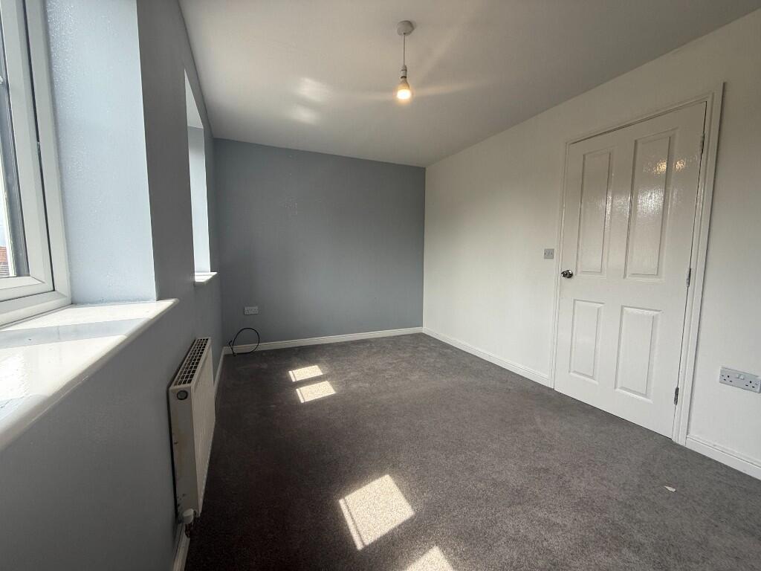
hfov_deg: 102.1
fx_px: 308
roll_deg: -0.5
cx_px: 380
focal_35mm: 14
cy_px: 286
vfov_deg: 85.7
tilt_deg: -5.6
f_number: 2.2
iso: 64
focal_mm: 2.22
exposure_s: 1/199
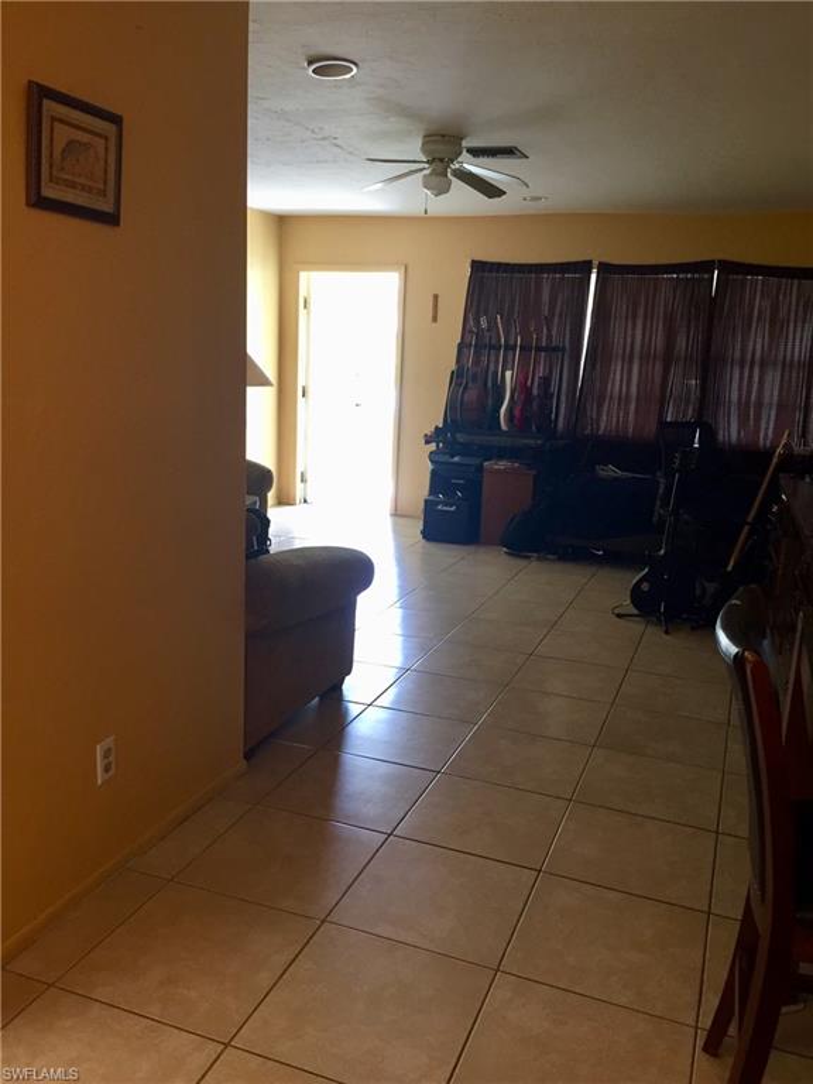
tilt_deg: -12.1
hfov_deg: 48.2
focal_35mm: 29
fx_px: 908
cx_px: 406
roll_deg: -3.1
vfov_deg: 61.7
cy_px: 542
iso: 50
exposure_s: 1/30
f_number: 2.2
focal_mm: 4.15
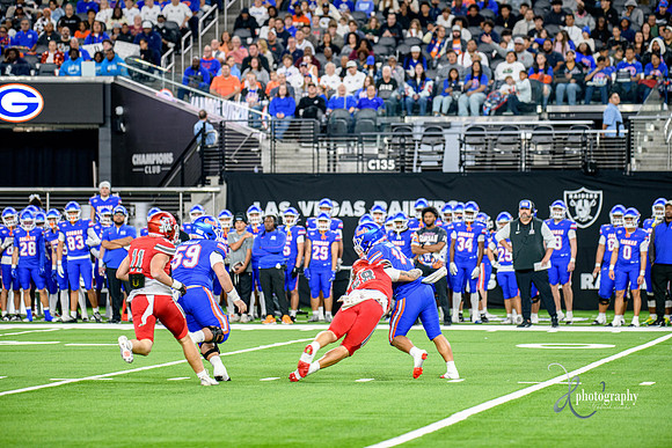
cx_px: 336
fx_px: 3361
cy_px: 224
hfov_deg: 11.4
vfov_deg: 7.6
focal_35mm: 180
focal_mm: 180
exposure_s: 1/400
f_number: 2.8
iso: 1250
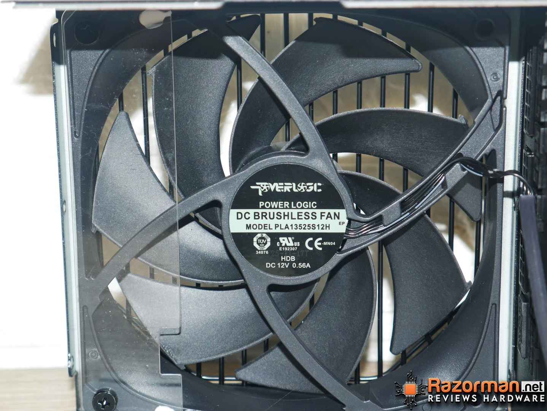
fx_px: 1328
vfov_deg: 17.6
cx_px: 274
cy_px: 206
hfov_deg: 23.3
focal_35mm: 84
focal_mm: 42
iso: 200
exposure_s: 1/125
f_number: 5.6
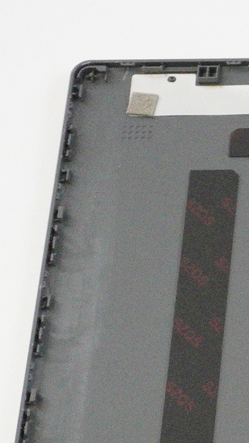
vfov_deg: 15.7
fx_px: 1585
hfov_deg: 8.1
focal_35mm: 135
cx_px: 649
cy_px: 420
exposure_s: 1/400
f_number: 5.6
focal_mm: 23
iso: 8000
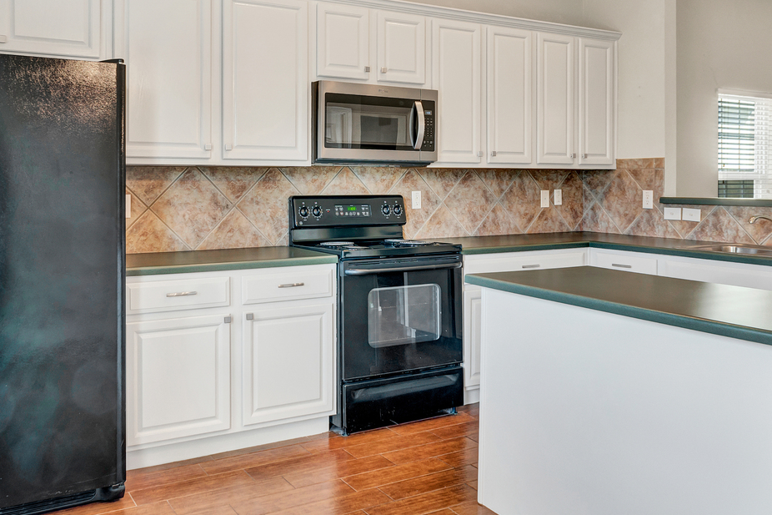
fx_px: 900
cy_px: 192
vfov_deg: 31.7
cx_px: 351
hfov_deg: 46.4
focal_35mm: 42
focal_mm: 16
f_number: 8
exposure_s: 1/8
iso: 250
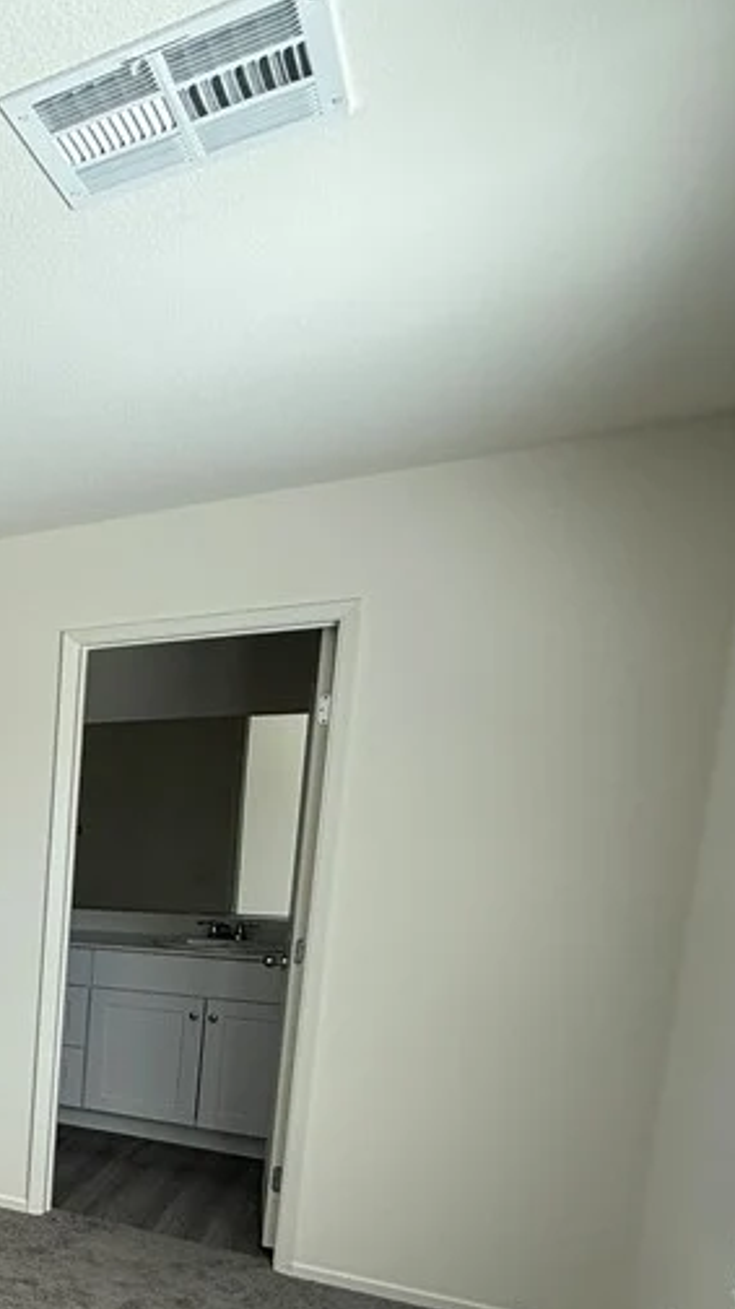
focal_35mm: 31
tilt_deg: -8.2
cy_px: 964
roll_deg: +0.2
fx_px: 1076
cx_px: -460
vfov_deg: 59.7
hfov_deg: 24.9
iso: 80
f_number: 2.2
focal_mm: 2.22
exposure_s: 1/120
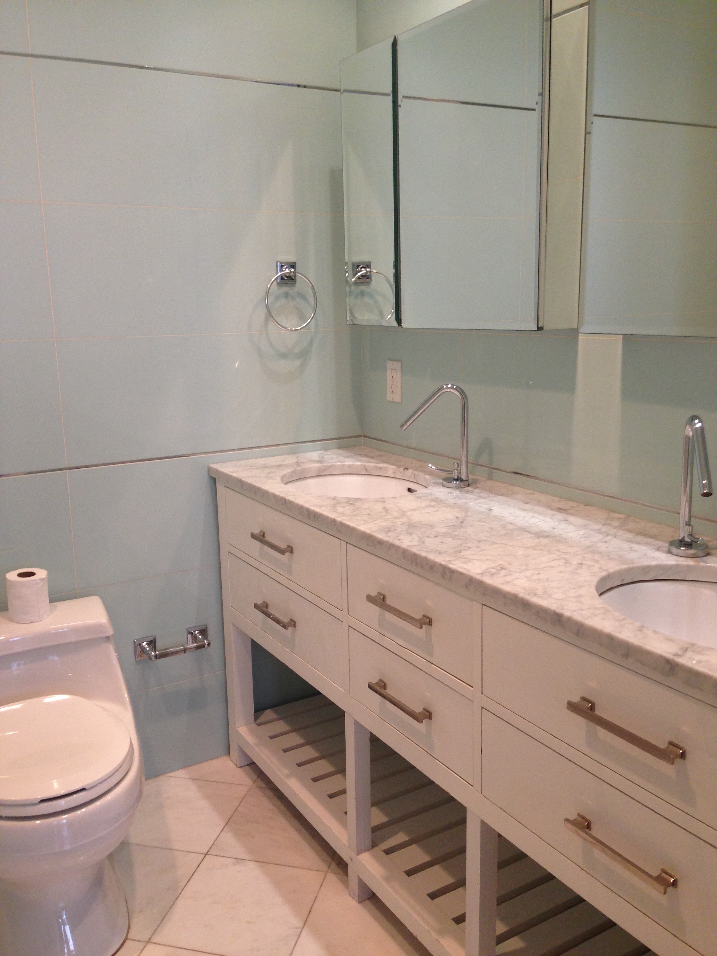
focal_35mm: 33
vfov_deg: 55.4
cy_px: 478
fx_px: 911
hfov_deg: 42.9
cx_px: 358
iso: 125
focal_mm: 4.12
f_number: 2.4
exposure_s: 1/20
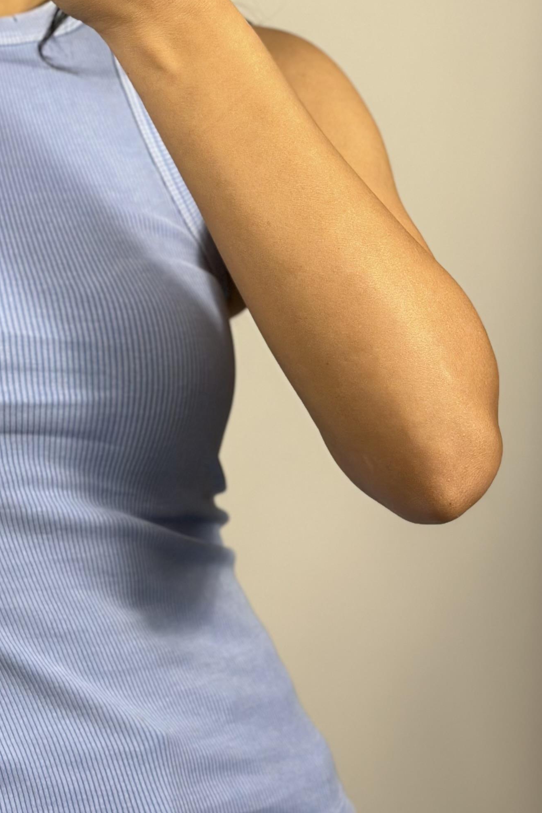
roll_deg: -1.4
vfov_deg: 19.9
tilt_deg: -33.0
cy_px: 260
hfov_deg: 13.3
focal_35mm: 102
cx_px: 41
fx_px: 2303
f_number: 1.78
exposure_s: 1/100
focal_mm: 6.86
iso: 125
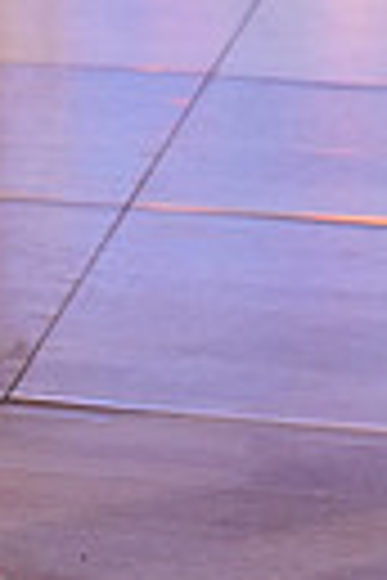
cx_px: -434
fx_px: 3628
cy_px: -288
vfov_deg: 8.9
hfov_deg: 5.9
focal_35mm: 225
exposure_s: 1/500
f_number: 4
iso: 2000
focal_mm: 50
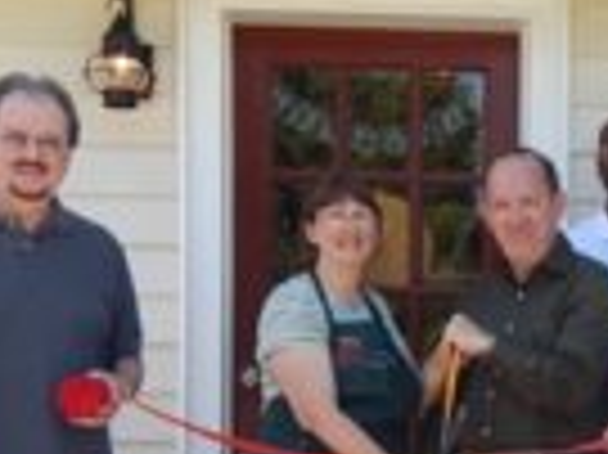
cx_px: 603
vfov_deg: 15.7
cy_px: 481
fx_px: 1614
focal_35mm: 92
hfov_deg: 20.7
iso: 125
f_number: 3.2
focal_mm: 5.6
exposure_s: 1/400
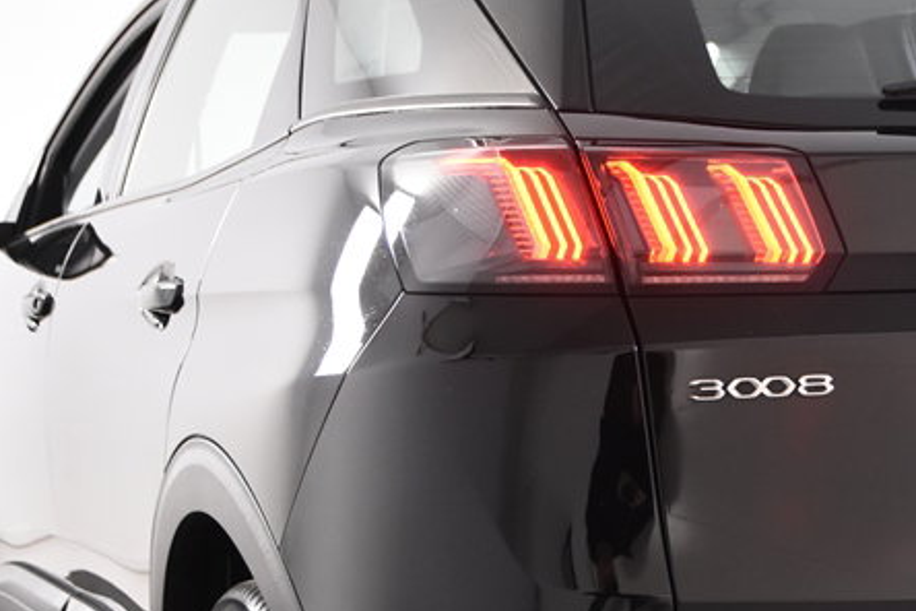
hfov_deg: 22.1
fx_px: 2290
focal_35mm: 90
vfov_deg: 15.1
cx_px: 819
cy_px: 468
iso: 1600
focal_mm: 26
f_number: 4
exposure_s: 1/60
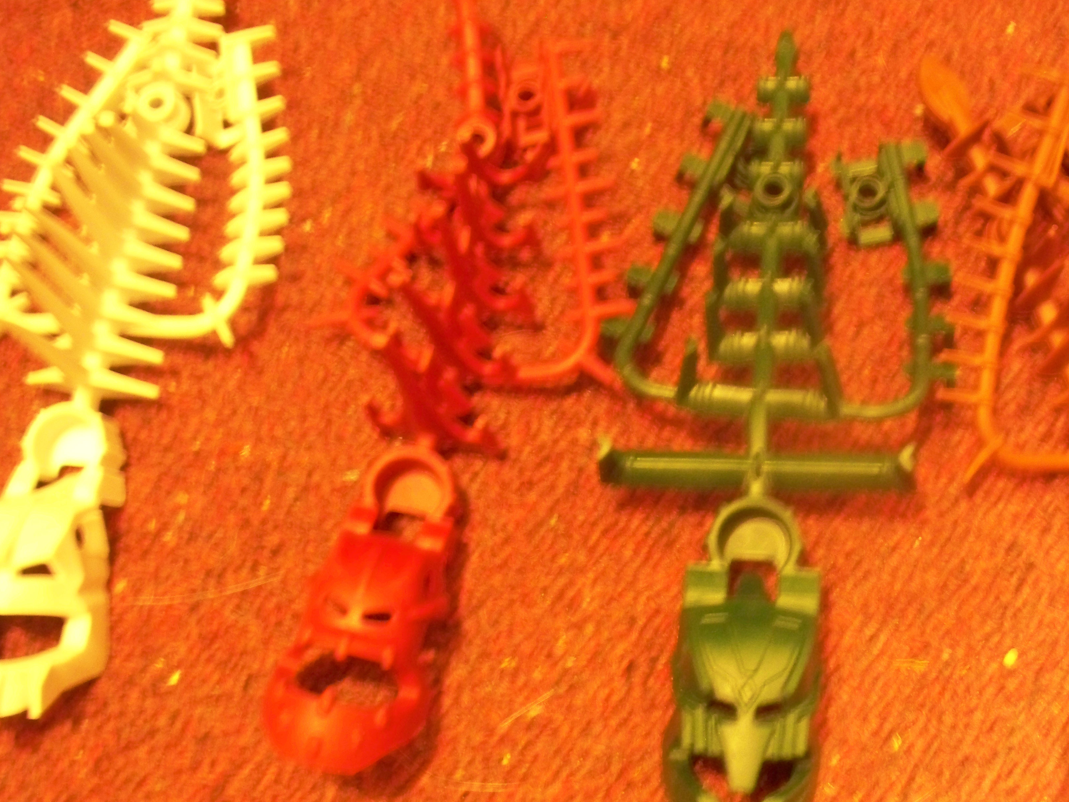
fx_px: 1451
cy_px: 457
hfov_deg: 40.2
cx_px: 655
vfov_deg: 30.8
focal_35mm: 47
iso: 400
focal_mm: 7.54
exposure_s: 1/2
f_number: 2.8
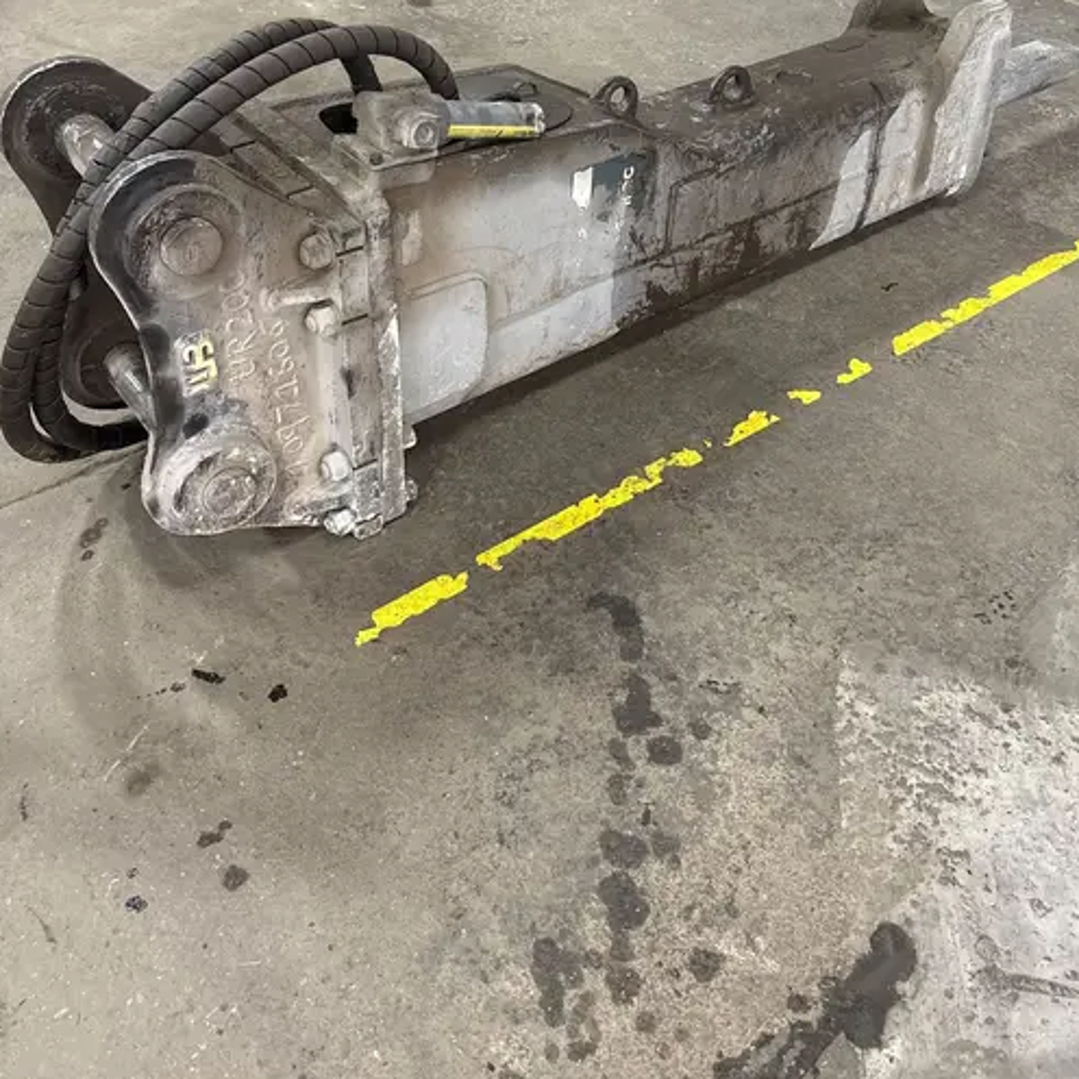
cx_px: 566
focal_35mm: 34
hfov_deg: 48.4
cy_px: 290
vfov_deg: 46.9
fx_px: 1199
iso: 500
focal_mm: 5.96
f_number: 1.6
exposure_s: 1/47
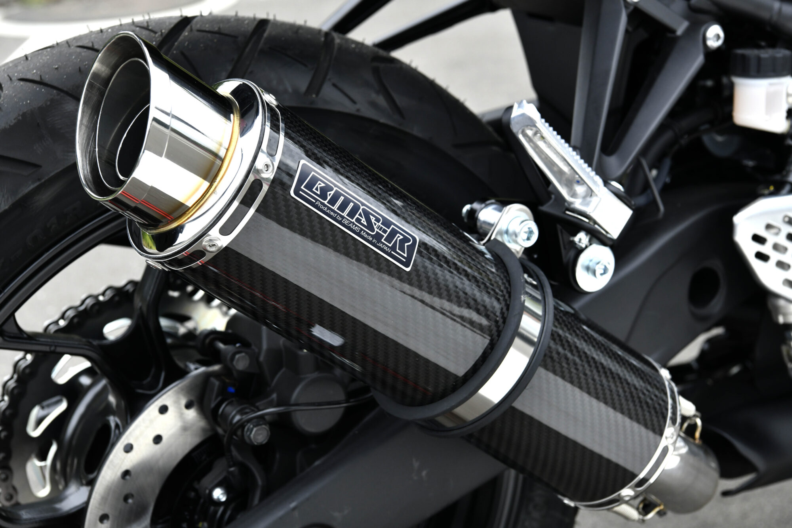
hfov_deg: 28.8
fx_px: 1540
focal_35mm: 70
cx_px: 396
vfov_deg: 19.5
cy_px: 264
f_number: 10
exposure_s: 1/200
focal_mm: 70
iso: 800
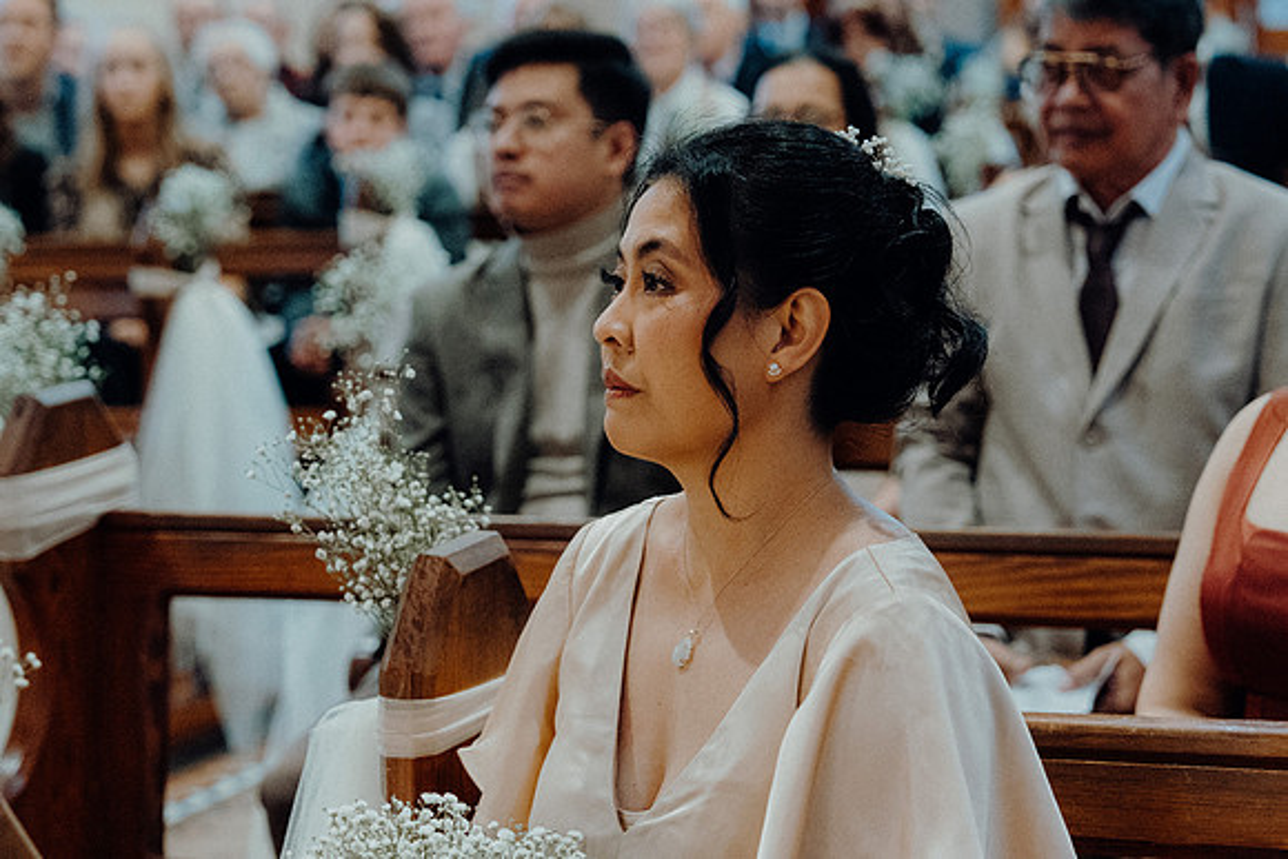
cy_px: 430
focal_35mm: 105
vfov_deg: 13.0
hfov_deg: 19.5
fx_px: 3757
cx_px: 644
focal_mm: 70
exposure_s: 1/160
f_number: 3.5
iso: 5000
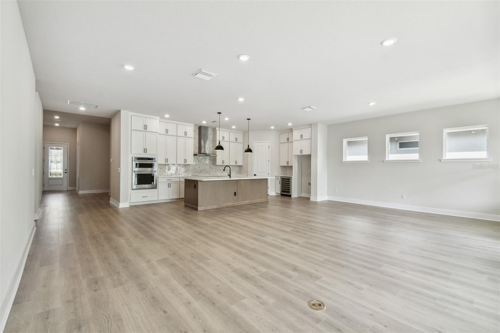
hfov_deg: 100.4
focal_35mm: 15
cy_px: 166
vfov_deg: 77.3
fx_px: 208
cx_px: 250
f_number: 7.1
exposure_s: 1/15
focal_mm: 10
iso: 100
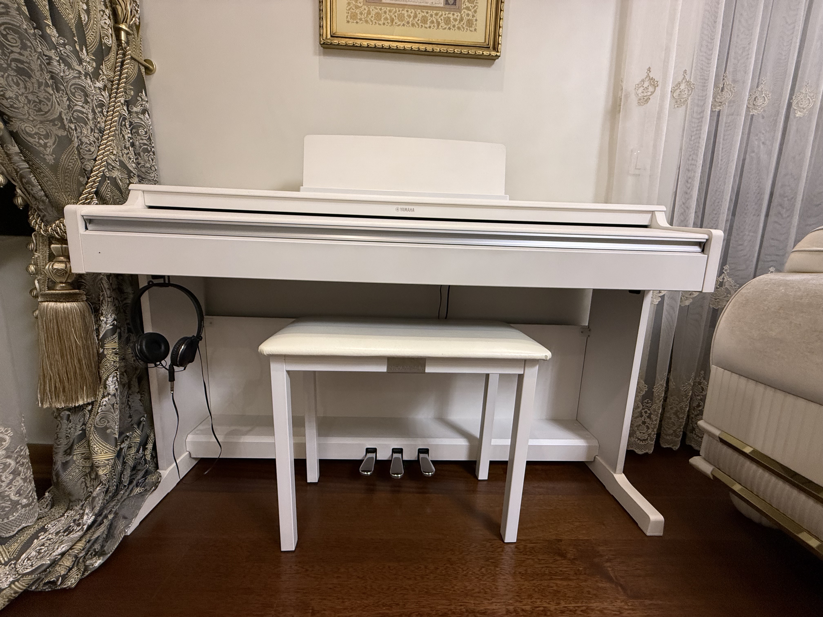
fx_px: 333
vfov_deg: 85.7
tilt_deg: -9.6
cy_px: 308
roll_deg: -1.7
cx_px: 412
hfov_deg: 102.1
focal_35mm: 14
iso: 320
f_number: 2.2
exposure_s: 1/100
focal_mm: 2.22
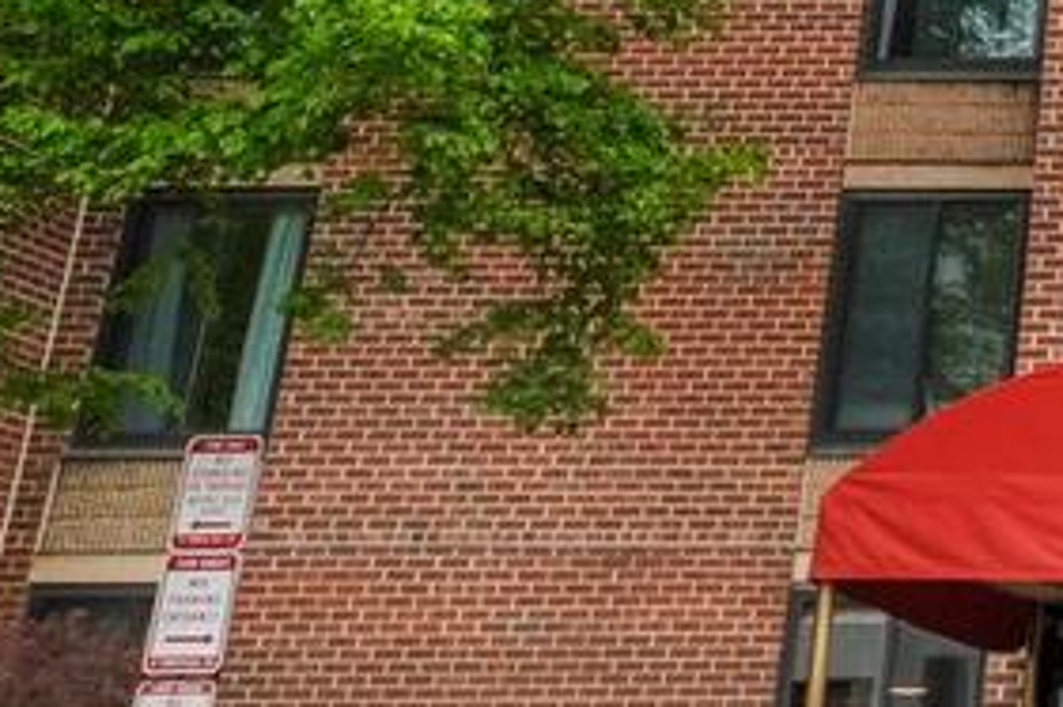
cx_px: 1638
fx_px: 2272
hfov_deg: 21.6
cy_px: -231
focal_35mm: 77
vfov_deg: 16.6
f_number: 8
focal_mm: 10
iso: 160
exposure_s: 1/100
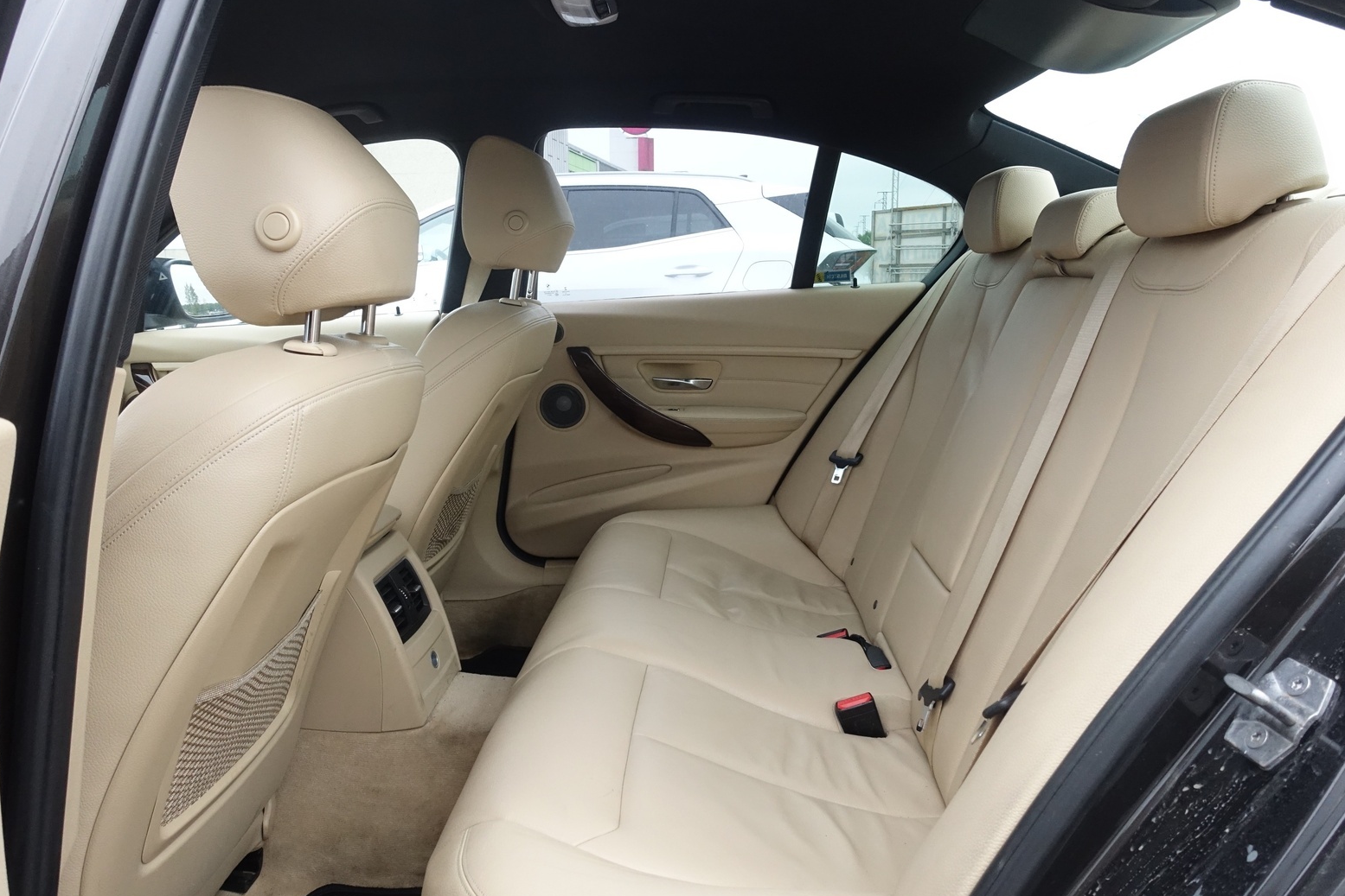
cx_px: 662
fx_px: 934
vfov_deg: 51.3
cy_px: 435
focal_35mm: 25
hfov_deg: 71.5
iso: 1000
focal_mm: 8.8
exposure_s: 1/320
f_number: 5
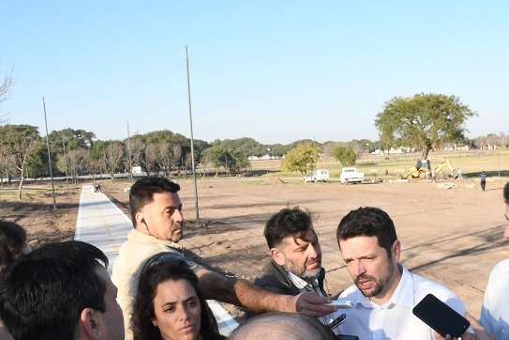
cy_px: 263
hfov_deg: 41.9
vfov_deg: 28.7
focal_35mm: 46
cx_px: 356
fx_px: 650
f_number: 22
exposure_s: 1/250
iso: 1600
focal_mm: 17
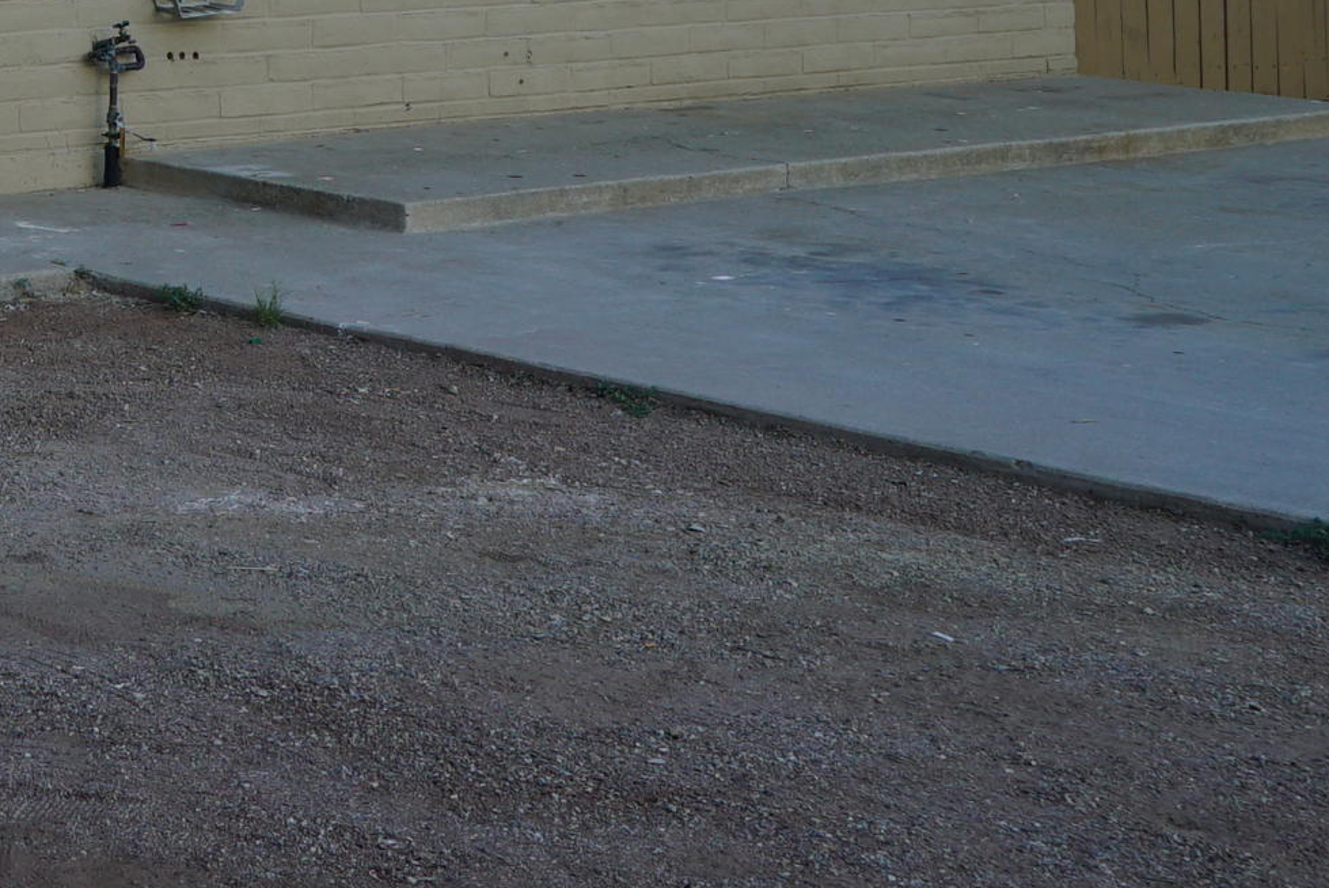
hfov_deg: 20.1
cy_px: -392
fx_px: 3509
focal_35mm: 95
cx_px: -255
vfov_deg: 13.7
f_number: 9
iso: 100
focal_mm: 31
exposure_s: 1/80
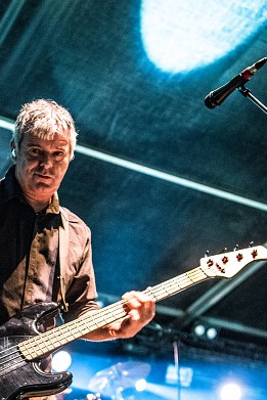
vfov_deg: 24.5
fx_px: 900
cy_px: 339
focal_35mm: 81
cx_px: 66
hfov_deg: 16.8
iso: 4000
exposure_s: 1/80
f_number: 2.8
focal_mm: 44
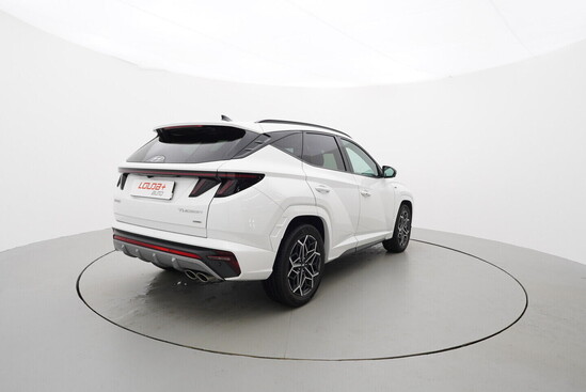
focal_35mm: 22
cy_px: 196
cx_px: 293
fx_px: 367
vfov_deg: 56.2
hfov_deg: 77.3
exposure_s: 1/80
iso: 200
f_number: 5.6
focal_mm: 15
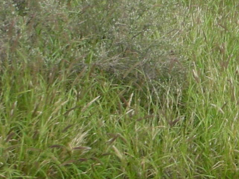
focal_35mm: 163
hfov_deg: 11.8
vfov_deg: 8.9
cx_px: 314
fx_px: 1125
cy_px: -60
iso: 50
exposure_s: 1/422
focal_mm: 5.8
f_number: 3
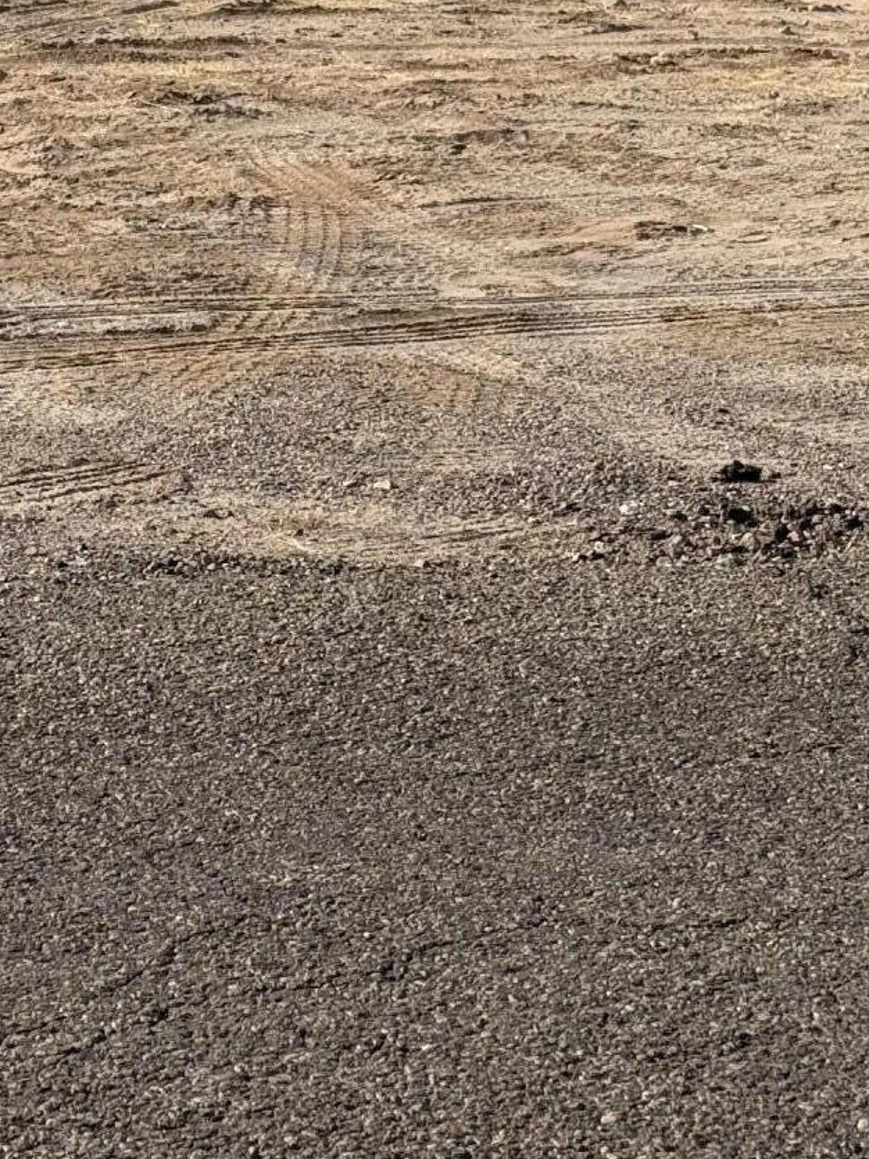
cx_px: 135
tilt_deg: -2.0
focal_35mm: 115
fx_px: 3850
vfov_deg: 16.5
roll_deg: -2.0
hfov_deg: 12.8
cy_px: -205
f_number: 1.78
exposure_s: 1/7874
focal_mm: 6.76
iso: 64
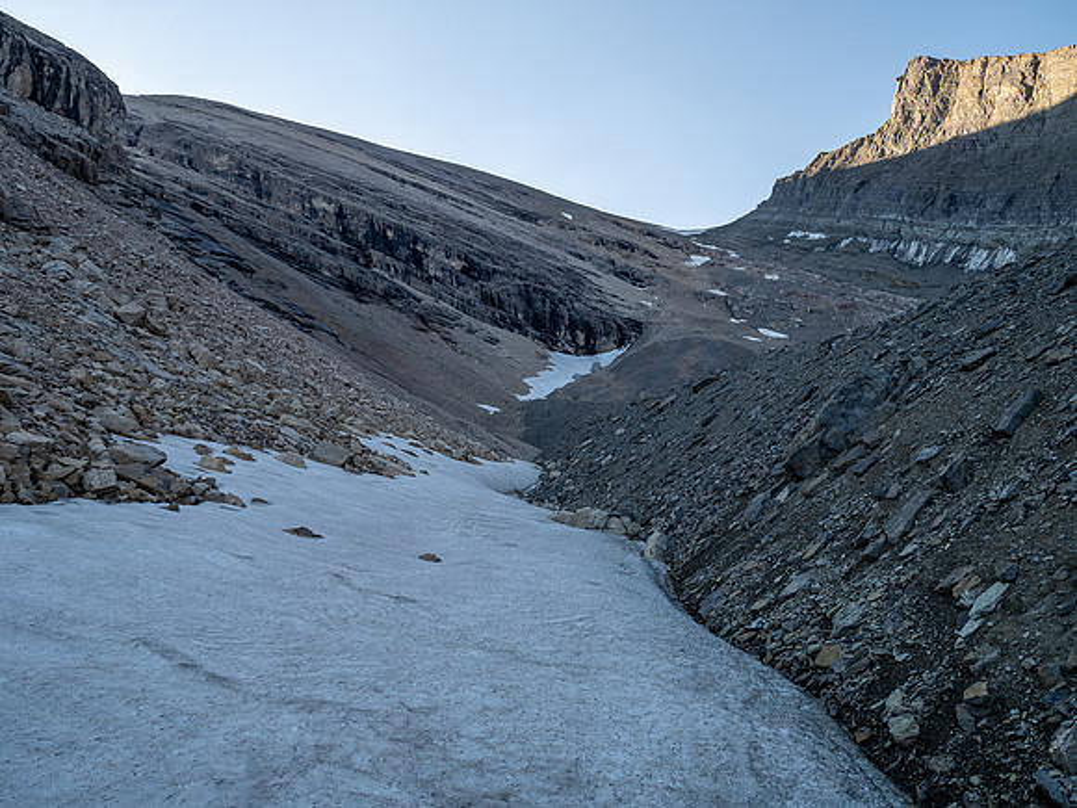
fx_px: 747
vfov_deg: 56.8
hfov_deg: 71.6
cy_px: 404
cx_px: 538
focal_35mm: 24
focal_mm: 12
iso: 200
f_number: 8
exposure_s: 1/125
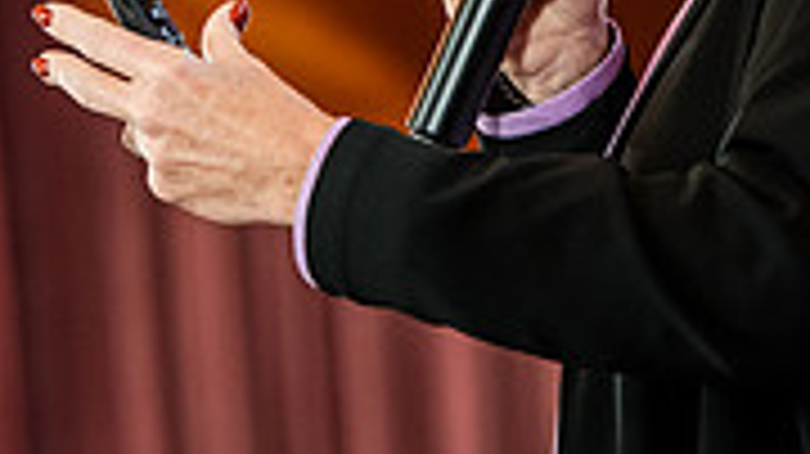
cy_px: -182
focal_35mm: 392
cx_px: 675
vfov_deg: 3.1
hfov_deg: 5.5
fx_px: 8414
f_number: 3.5
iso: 1600
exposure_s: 1/200
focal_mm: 116
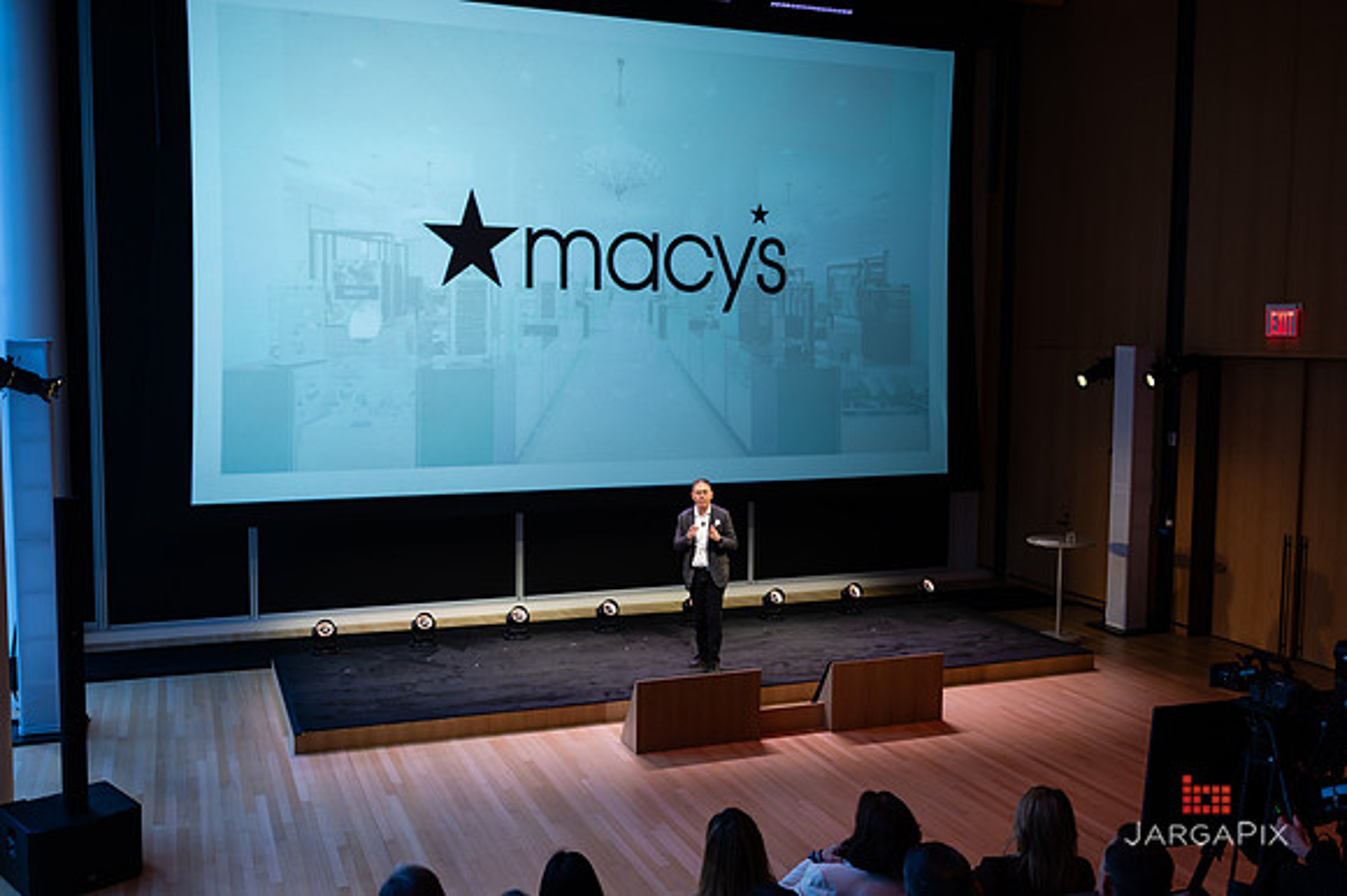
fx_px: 1270
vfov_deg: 38.9
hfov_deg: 55.9
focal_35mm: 34
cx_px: 674
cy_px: 439
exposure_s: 1/125
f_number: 3.2
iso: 200
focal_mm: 31.5
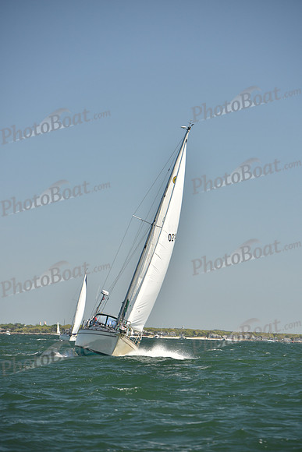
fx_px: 1949
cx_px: 151
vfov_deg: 13.2
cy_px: 226
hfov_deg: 8.9
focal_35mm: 155
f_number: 5
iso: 250
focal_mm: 155
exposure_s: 1/800
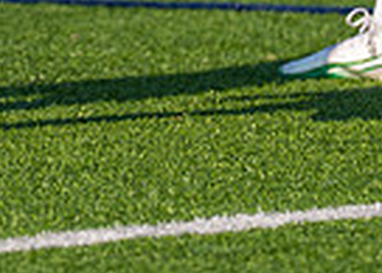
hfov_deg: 1.7
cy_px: -253
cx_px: -36
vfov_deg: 1.2
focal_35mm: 1194
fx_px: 12947
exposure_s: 1/2500
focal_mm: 200
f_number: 2.8
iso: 125
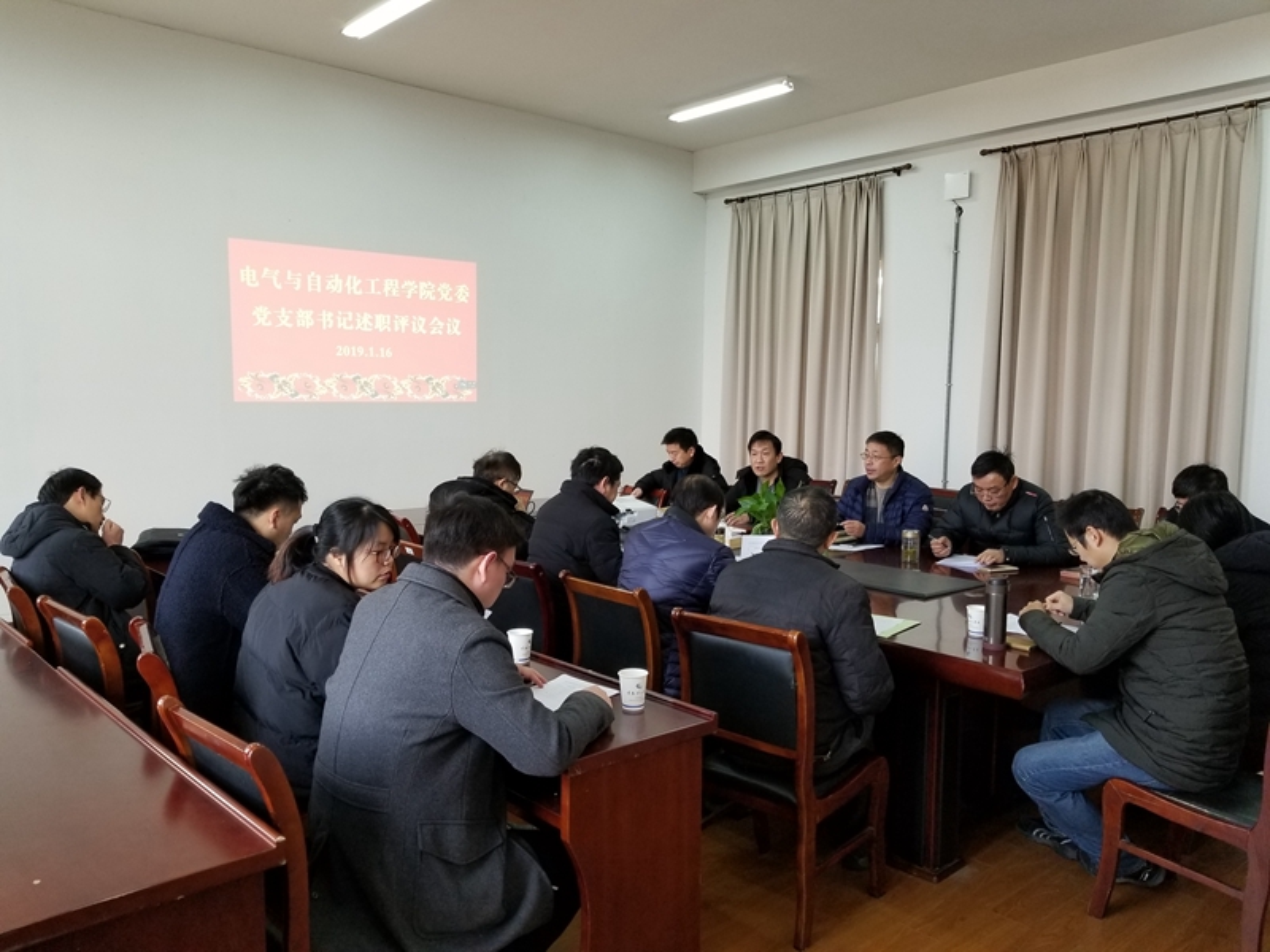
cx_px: 635
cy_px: 476
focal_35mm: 26
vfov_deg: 53.1
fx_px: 954
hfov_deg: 67.3
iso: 125
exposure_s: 1/50
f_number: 1.7
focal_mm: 4.25
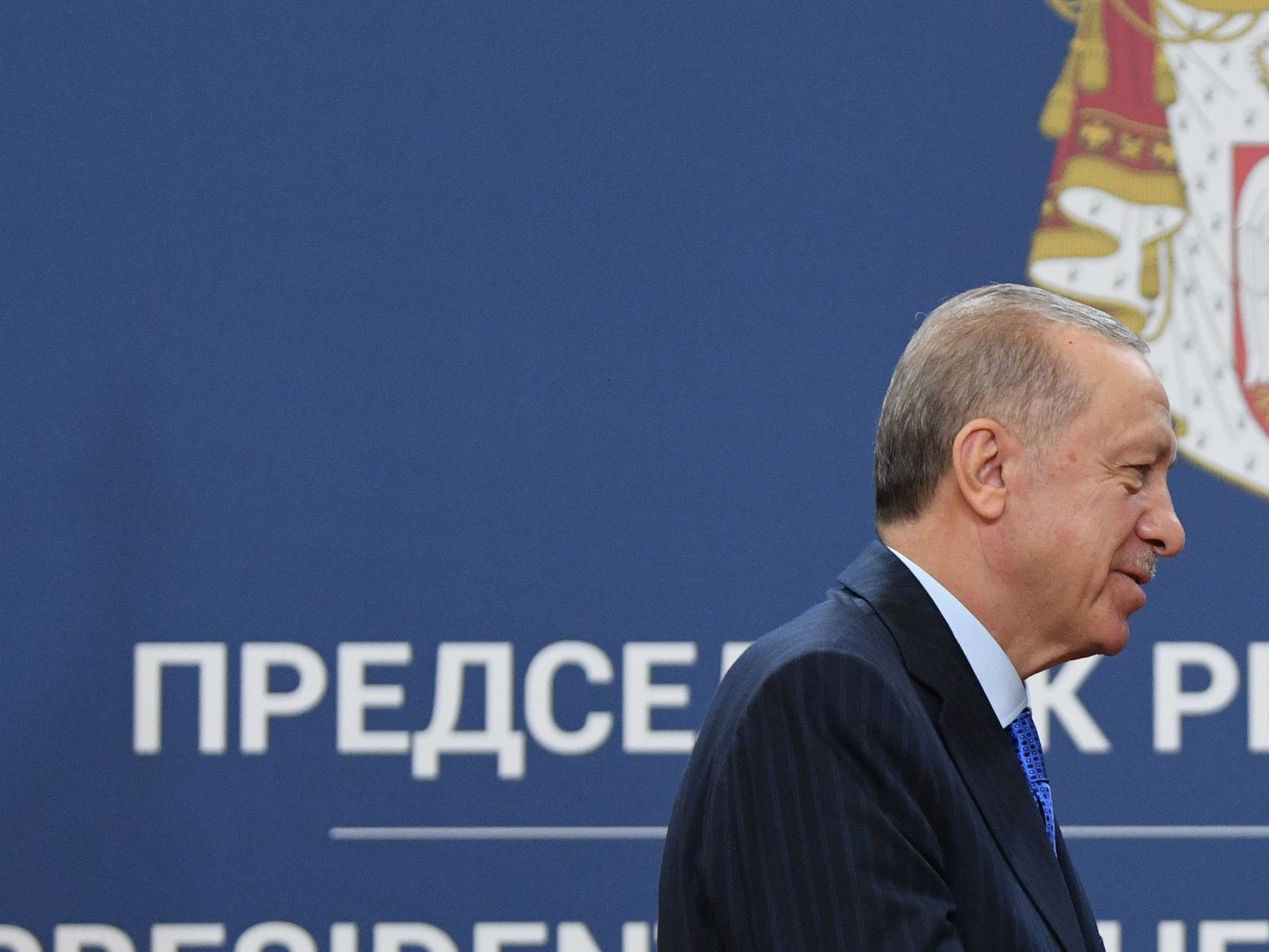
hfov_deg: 8.9
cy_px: 697
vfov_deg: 6.7
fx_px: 8102
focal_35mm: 221
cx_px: 1398
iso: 2500
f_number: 2.8
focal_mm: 95
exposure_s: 1/500
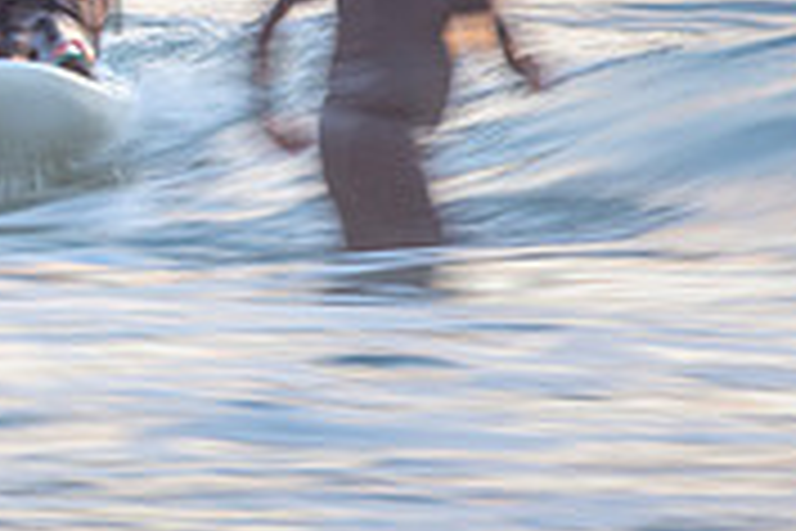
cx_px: -351
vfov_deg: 0.6
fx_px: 54389
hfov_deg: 0.8
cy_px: -70
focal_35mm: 2460
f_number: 13
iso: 100
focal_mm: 500
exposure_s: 1/20
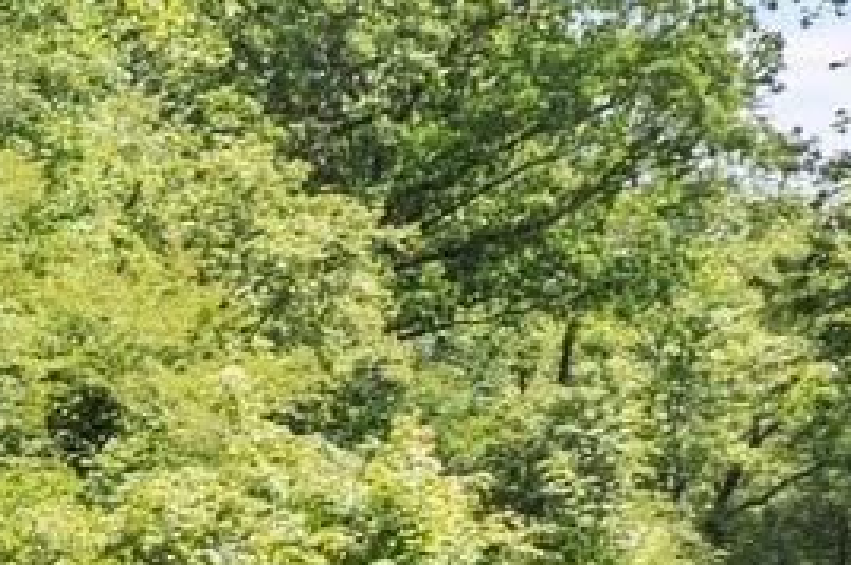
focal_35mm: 214
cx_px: -1305
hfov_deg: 8.6
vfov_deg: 6.2
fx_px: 5053
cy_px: 1174
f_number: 5
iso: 100
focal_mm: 10.26
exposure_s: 1/160
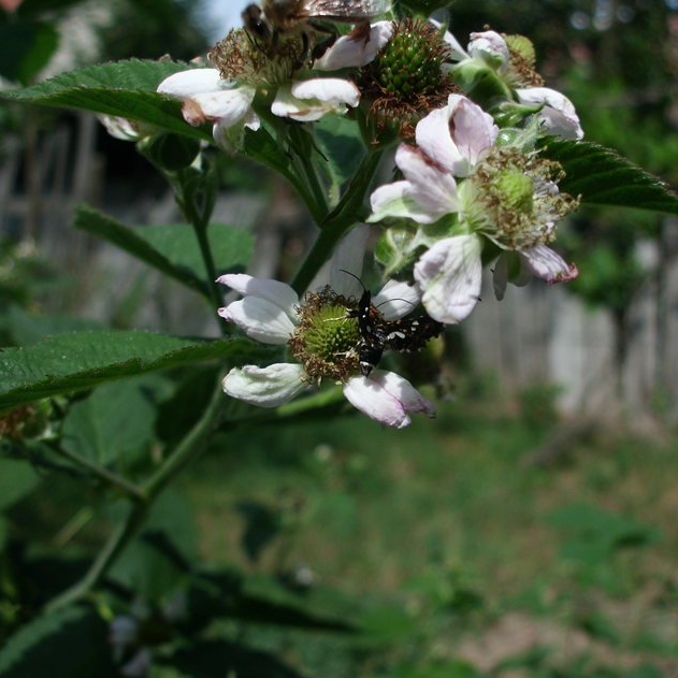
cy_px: 342
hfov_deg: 39.0
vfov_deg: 39.2
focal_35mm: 43
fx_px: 953
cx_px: 397
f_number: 7.3
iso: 64
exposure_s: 1/200
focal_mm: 6.3
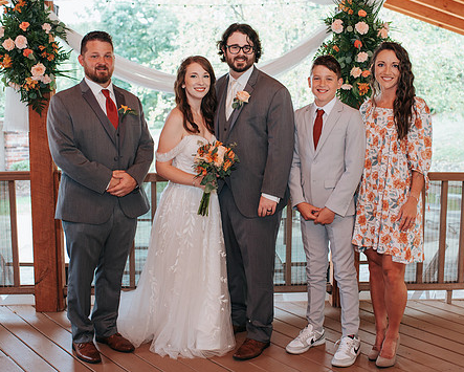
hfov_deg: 40.3
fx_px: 632
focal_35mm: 46
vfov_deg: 32.8
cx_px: 238
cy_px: 174
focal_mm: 35
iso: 450
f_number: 3.2
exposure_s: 1/200
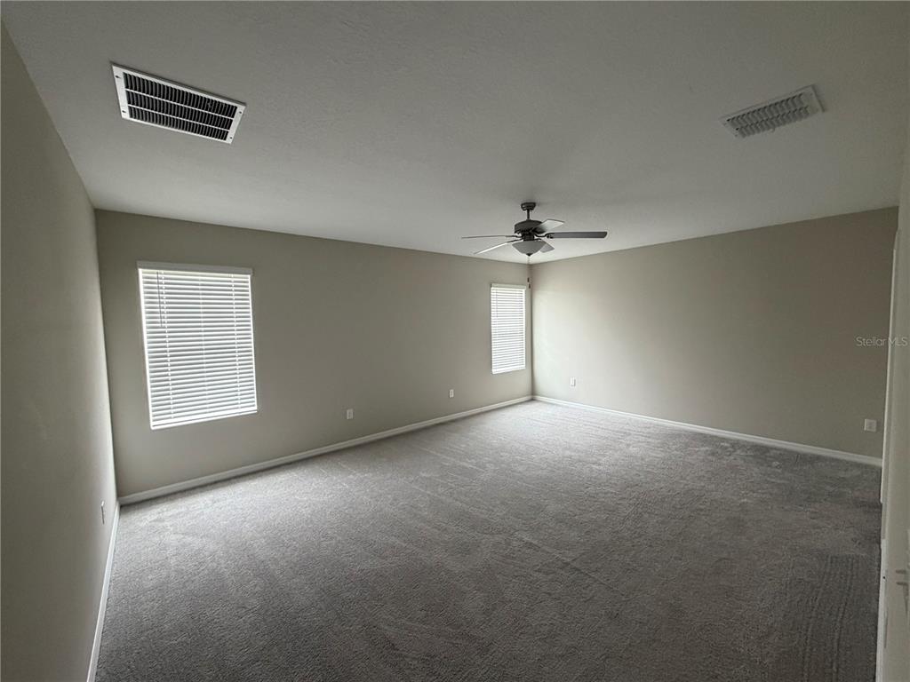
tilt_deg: -4.4
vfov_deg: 85.7
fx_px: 368
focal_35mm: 14
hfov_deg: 102.1
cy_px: 341
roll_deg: +1.2
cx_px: 455
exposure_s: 1/61
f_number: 2.2
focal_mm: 2.22
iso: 320
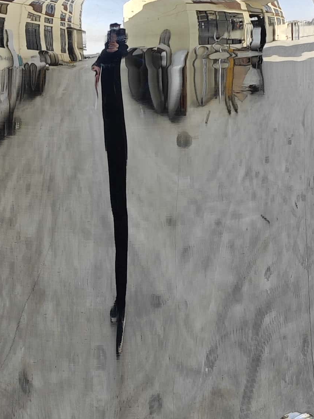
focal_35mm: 83
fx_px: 1004
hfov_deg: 17.7
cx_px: 104
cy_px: 147
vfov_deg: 23.5
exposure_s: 1/612
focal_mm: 5.43
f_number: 1.8
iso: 50
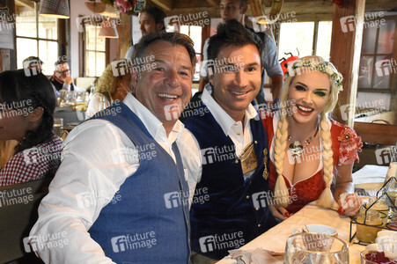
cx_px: 198
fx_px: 496
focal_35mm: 45
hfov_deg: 43.6
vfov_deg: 29.8
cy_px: 132
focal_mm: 30
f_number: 6.3
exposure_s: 1/60
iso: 3200
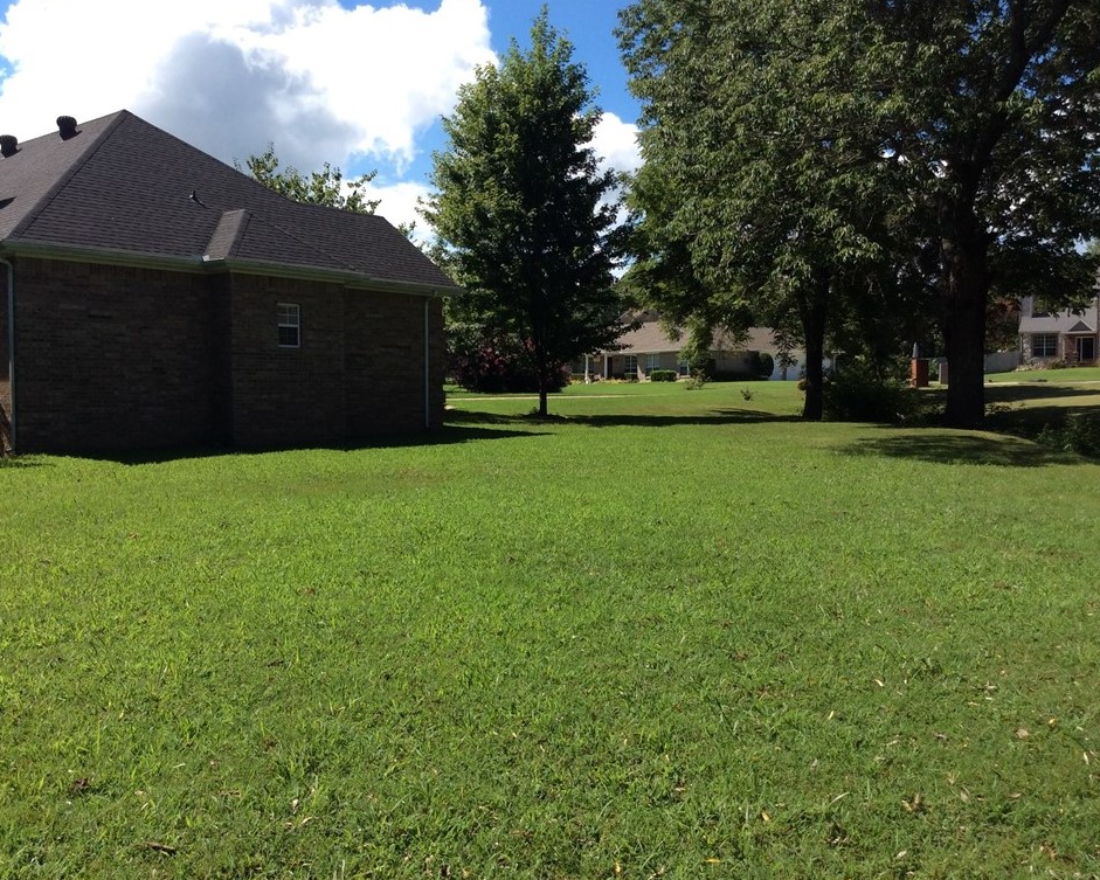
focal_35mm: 34
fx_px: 1107
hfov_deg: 52.8
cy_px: 441
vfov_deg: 43.4
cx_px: 521
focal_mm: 3.3
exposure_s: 1/1079
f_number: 2.4
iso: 32
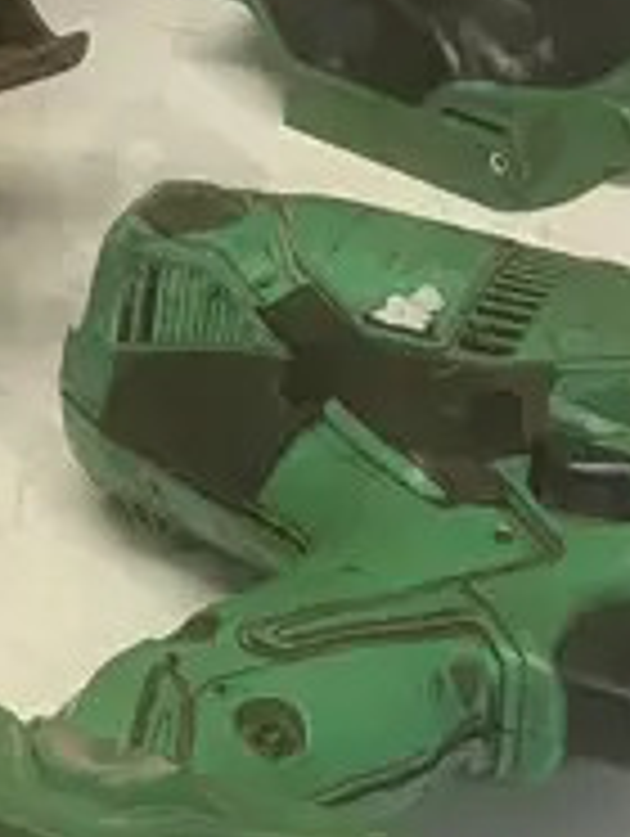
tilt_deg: -31.9
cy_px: 360
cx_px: 27
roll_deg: -2.6
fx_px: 3728
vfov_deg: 12.8
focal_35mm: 154
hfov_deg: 9.6
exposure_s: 1/50
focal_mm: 3.99
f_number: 1.8
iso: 64
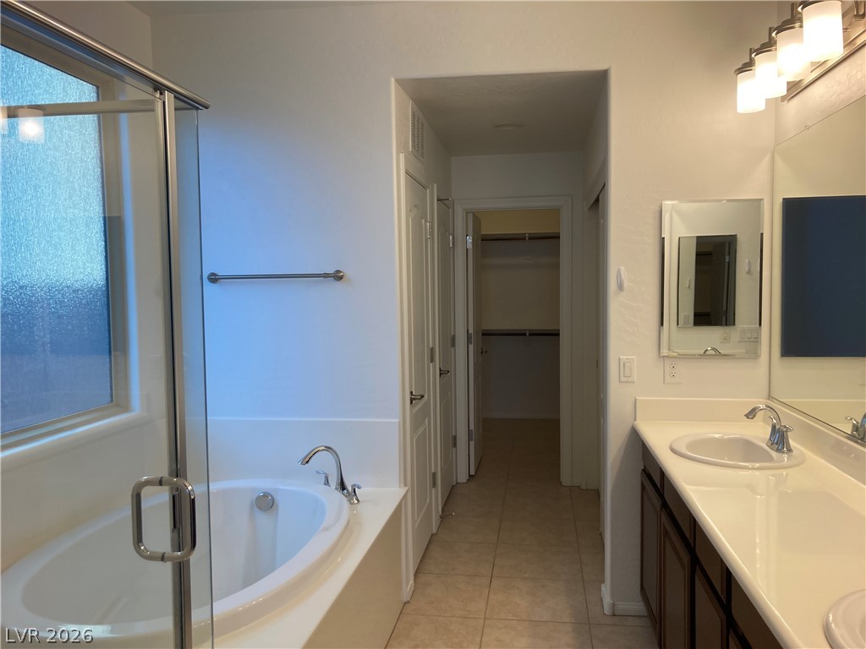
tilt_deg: -3.9
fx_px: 700
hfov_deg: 63.4
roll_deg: +0.1
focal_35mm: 28
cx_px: 433
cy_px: 324
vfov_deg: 49.7
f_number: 1.8
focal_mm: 3.99
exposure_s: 1/120
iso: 80
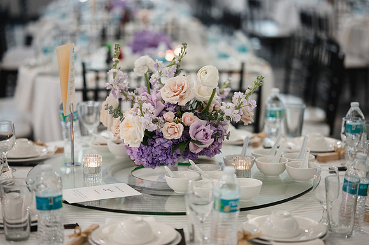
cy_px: 122
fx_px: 881
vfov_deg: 15.9
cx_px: 184
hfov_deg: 23.7
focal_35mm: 86
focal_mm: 85
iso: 2000
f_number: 1.8
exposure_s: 1/250
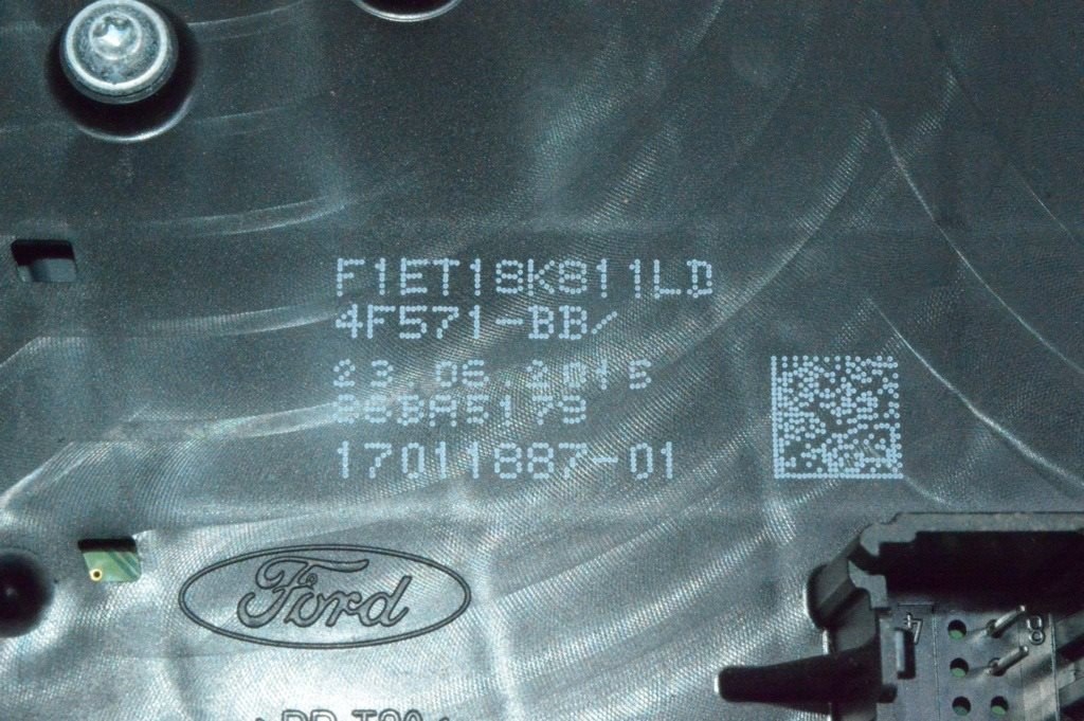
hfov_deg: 24.6
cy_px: 360
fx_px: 2482
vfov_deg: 16.5
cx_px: 542
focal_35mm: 82
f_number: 36
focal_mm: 55
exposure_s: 1/50
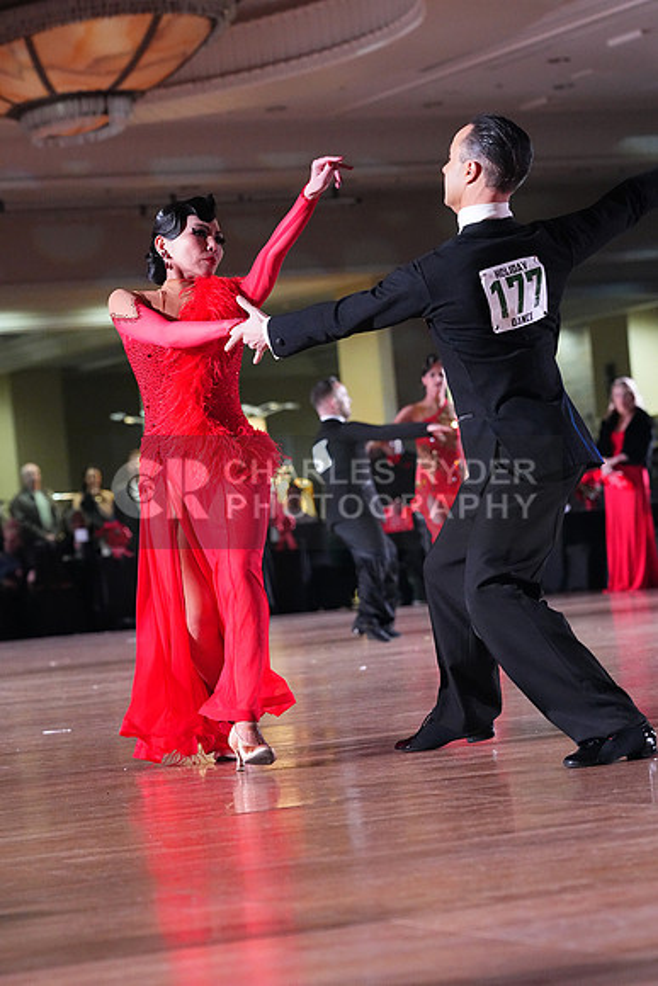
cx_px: 329
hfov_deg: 11.2
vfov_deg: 16.6
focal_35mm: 123
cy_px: 493
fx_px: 3370
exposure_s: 1/400
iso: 10000
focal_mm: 123
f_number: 5
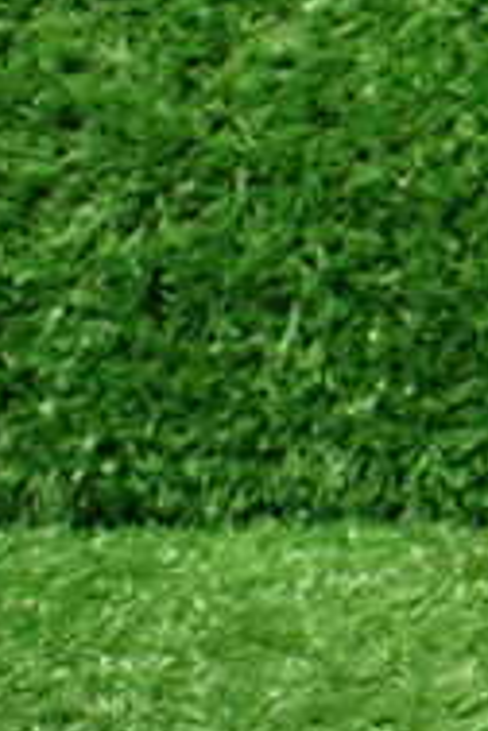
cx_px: 1077
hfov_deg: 11.8
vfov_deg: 20.6
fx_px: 2013
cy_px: 387
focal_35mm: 99
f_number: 2.3
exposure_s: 1/125
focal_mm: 5.4
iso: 800
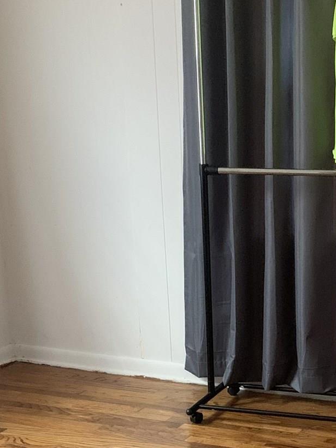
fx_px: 946
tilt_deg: -19.4
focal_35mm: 73
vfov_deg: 25.7
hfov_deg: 19.9
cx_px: 279
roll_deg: -0.2
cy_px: 416
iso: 640
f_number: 1.8
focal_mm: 4.25
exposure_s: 1/30
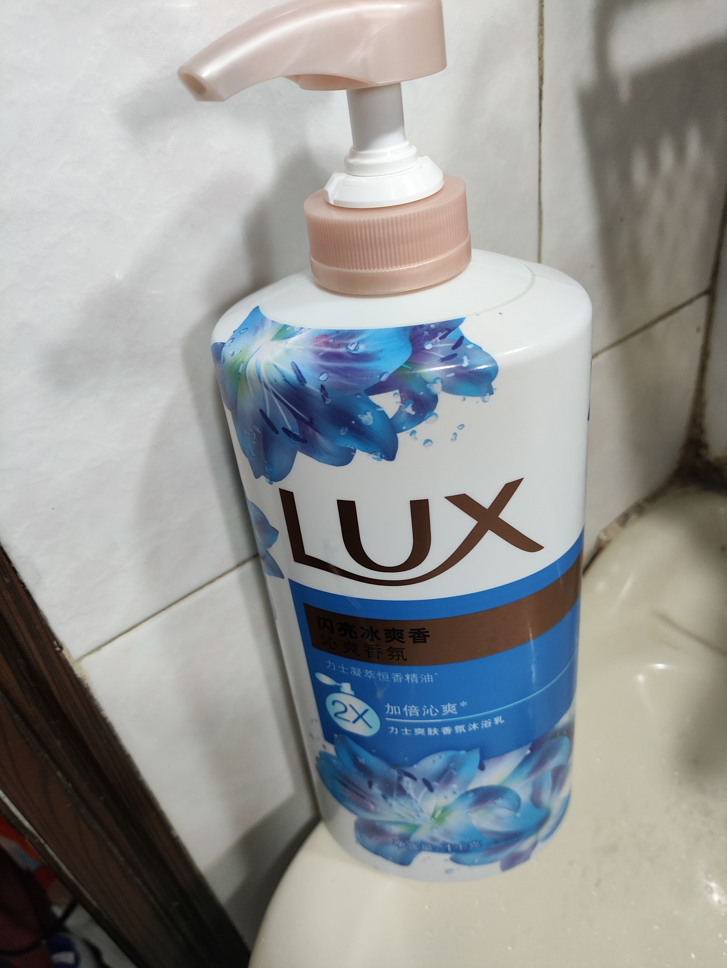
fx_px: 672
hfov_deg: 56.9
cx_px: 364
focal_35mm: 24
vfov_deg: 71.6
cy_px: 484
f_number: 1.8
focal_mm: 4.68
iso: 453
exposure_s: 1/33.3
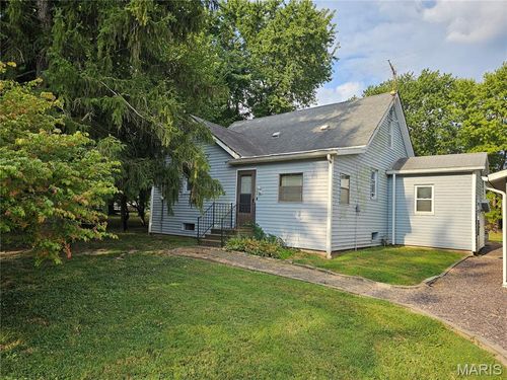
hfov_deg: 73.9
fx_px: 337
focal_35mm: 23
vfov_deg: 58.9
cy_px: 190
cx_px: 254
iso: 10
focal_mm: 6.3
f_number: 1.7
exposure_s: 1/343
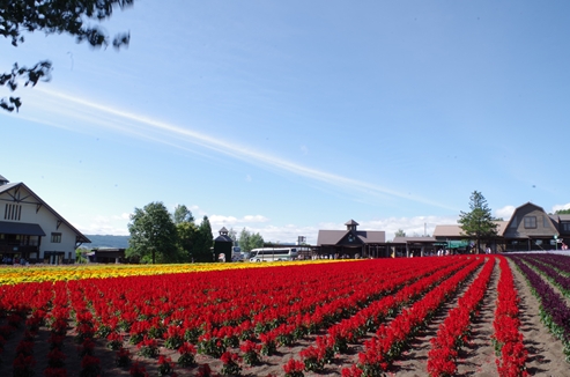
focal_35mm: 27
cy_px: 188
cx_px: 285
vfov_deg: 47.7
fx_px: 426
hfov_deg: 67.5
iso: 100
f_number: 22
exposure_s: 1/15
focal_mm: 18
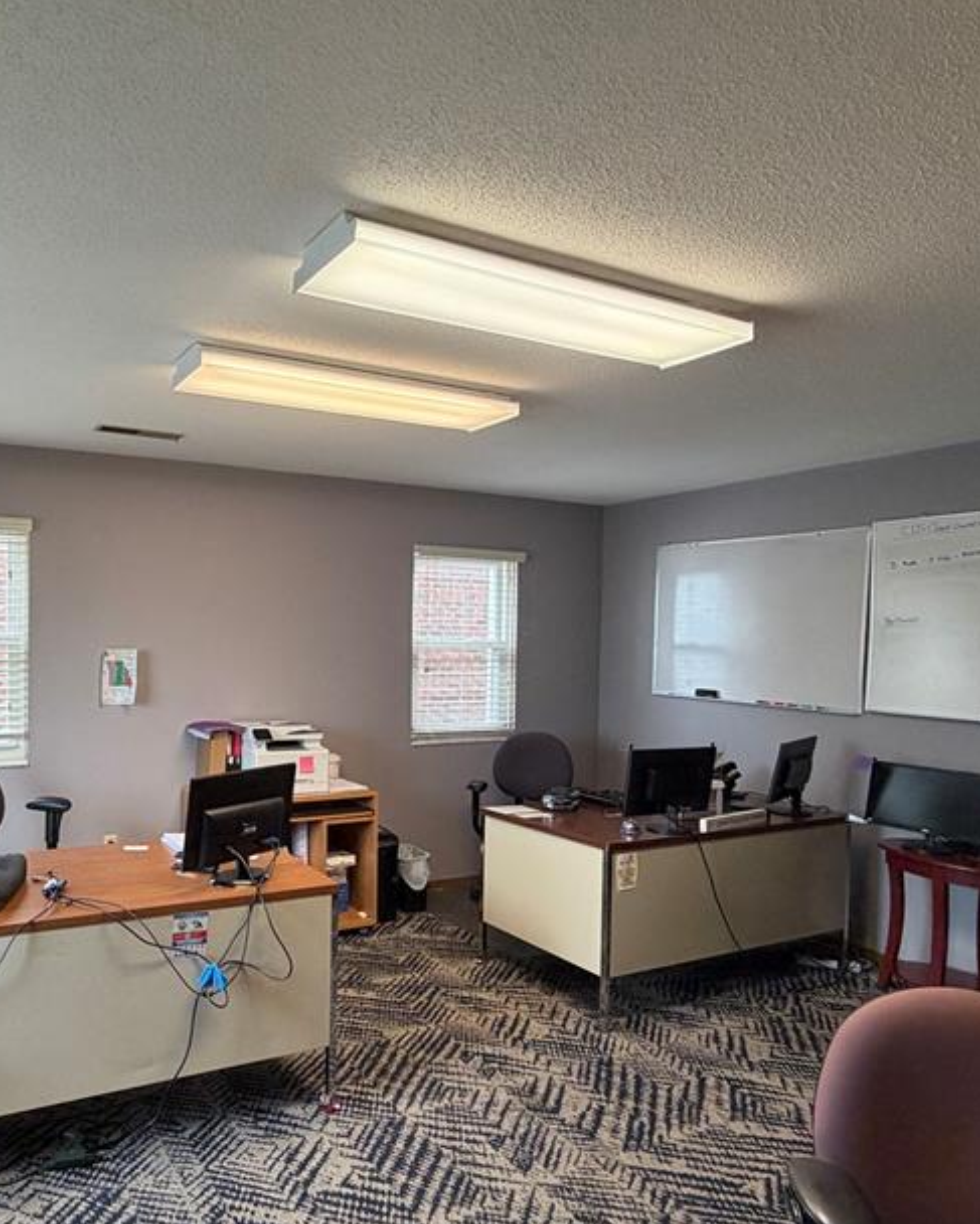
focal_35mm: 23
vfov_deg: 72.5
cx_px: 266
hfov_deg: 58.3
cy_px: 654
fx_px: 833
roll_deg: -1.5
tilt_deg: -1.5
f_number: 2.2
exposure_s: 1/60
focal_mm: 2.22
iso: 200
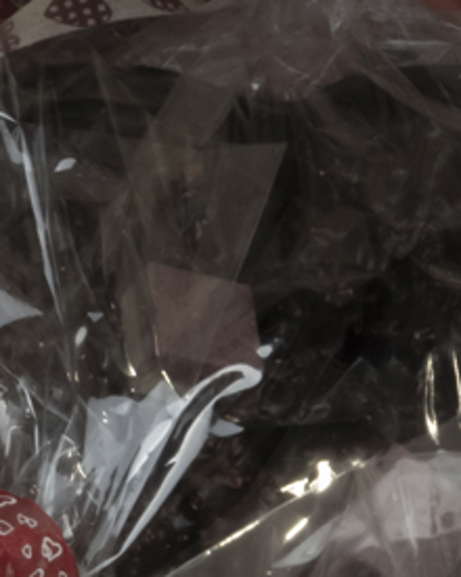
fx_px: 4451
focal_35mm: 261
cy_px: 1569
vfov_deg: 6.8
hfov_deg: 5.9
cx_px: 8
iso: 800
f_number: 20
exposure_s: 1/60
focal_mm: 34.2
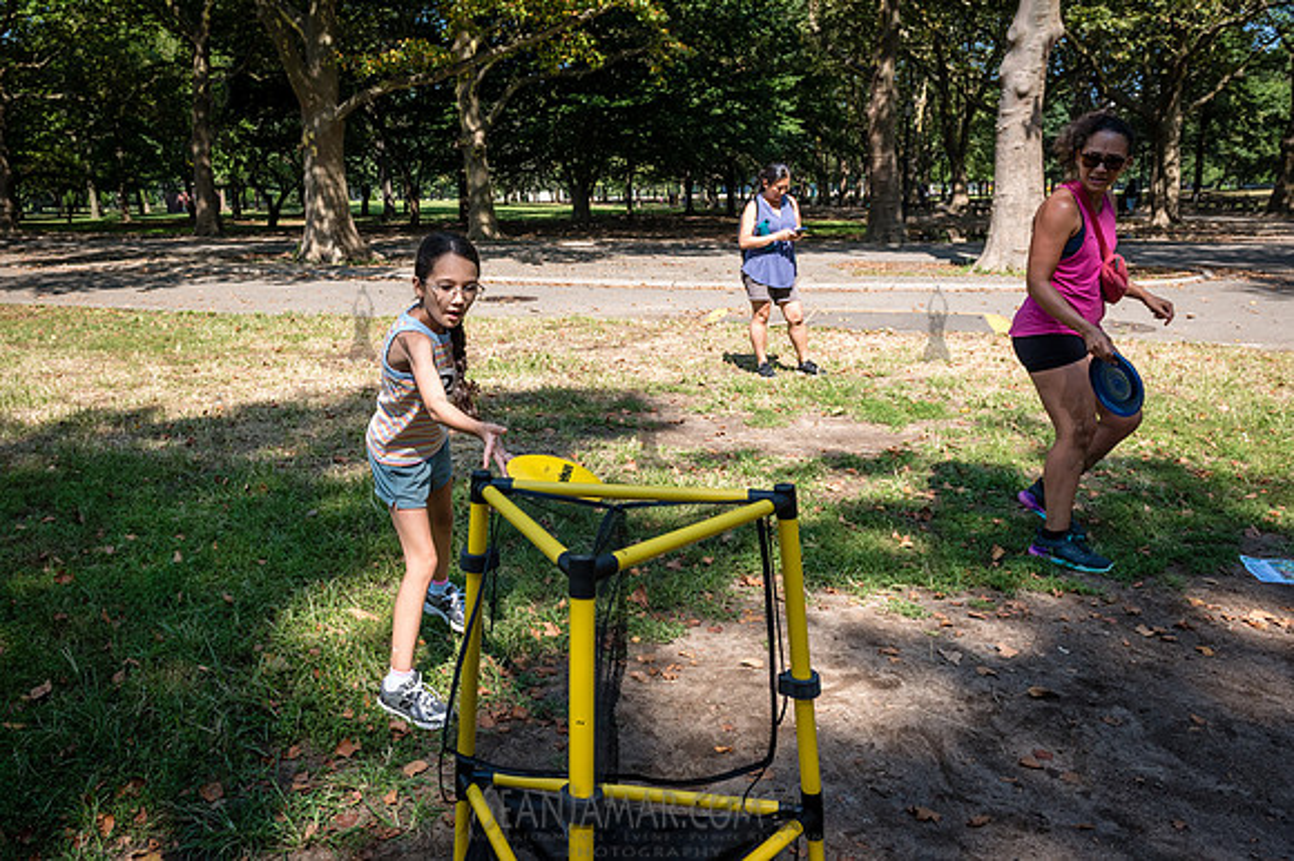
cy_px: 383
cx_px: 491
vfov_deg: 43.6
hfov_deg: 61.3
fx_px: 1074
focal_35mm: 30
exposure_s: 1/800
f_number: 5
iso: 400
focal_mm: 24
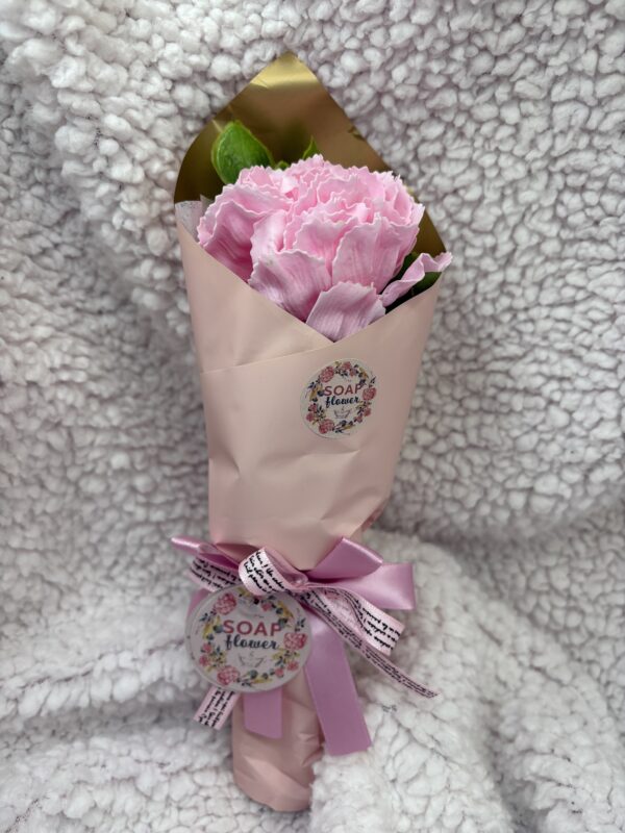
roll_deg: -8.3
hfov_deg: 53.1
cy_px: 416
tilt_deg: -38.0
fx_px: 626
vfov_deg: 67.3
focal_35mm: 26
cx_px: 312
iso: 50
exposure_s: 1/557
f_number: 1.6
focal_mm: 5.96
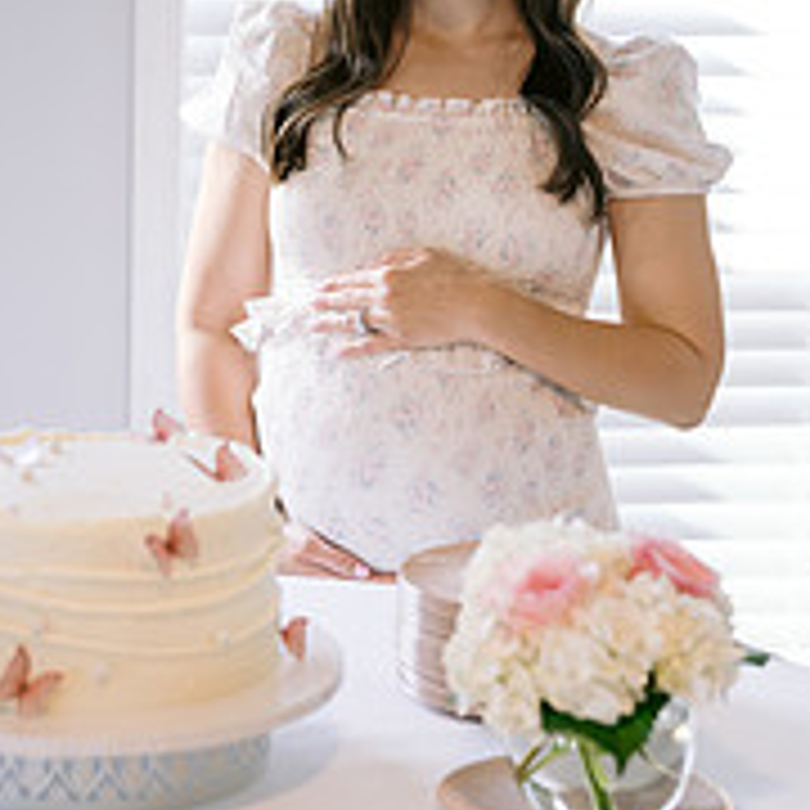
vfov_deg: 16.4
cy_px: 234
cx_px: 220
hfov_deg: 16.4
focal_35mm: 106
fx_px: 2806
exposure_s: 1/200
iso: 400
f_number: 2.8
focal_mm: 50
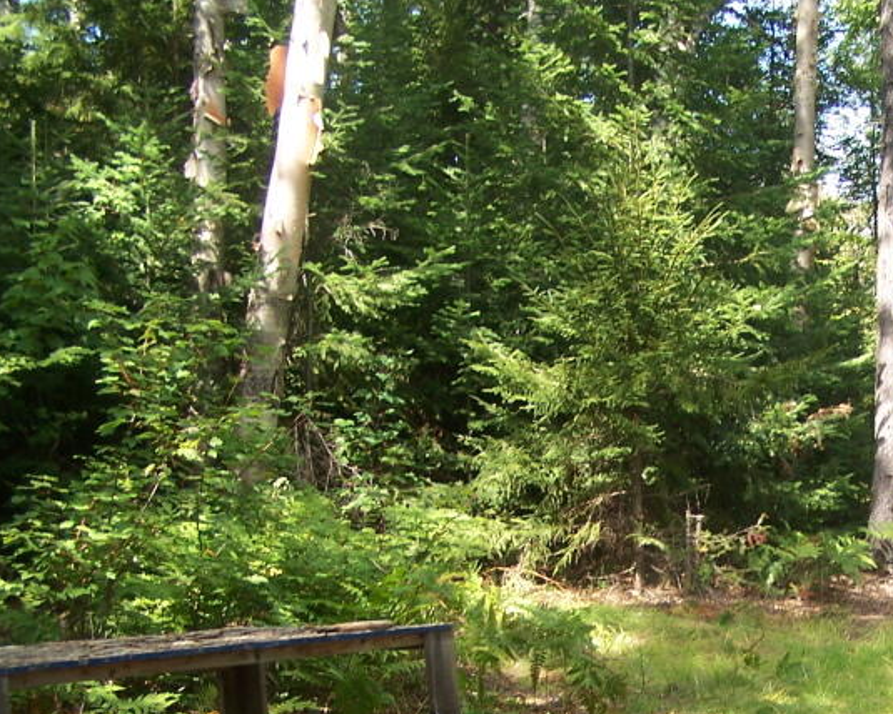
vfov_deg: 21.3
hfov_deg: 25.7
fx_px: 1876
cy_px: 574
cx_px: 840
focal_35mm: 71
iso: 100
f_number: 2.8
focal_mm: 6.3
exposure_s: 1/160
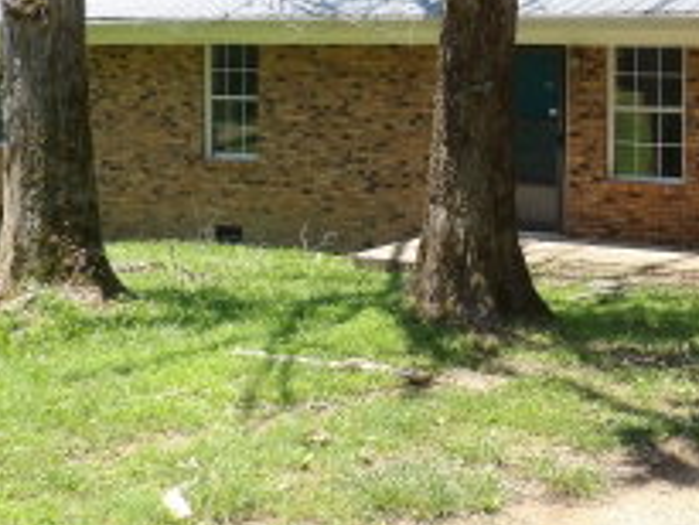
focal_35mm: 60
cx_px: 593
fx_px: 1212
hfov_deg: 31.1
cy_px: 55
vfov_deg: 23.8
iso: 100
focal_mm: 4.3
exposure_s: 1/429
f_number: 3.2
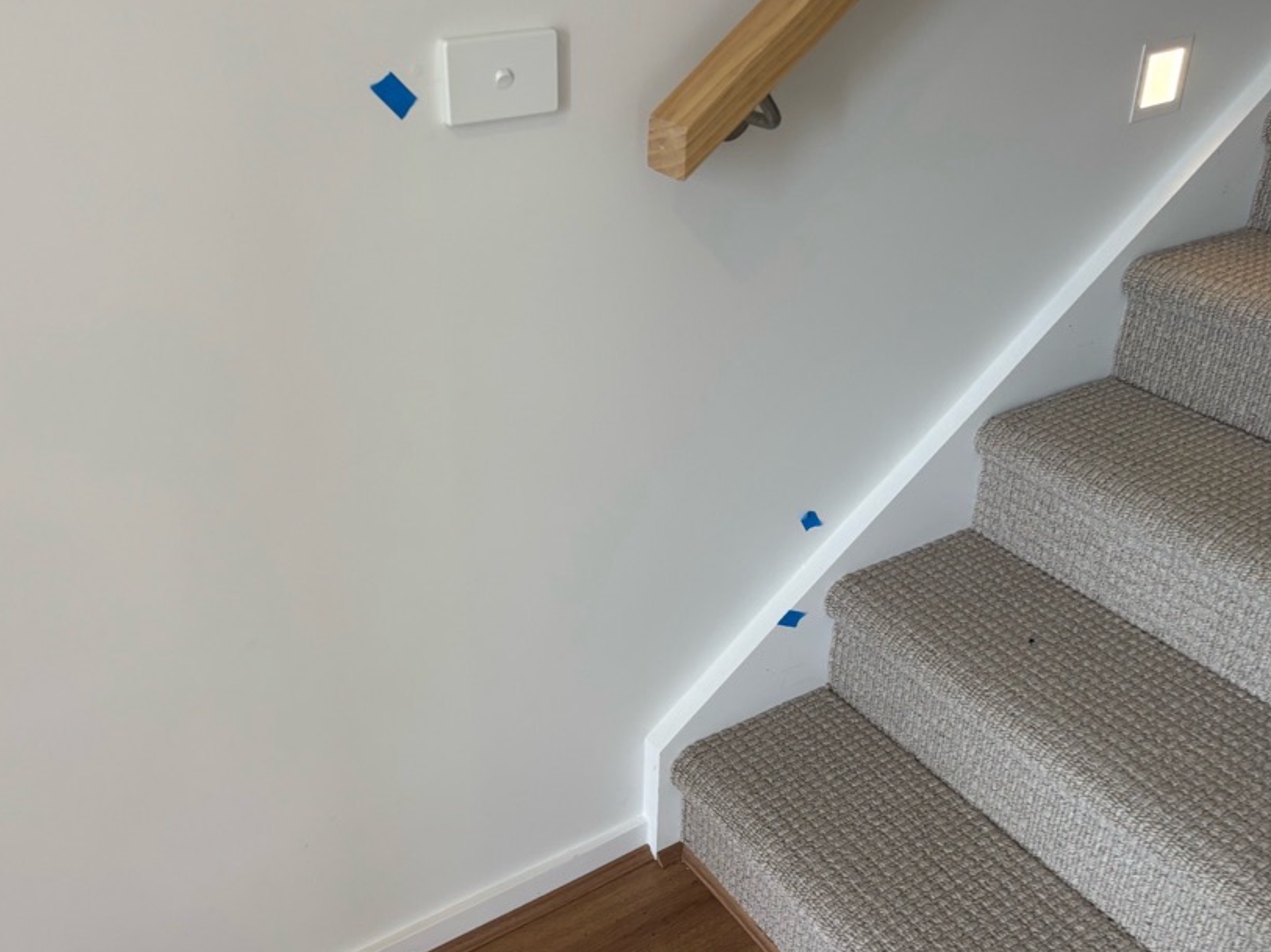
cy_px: 446
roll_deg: +2.0
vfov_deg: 44.1
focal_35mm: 32
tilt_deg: -27.0
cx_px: 572
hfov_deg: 56.7
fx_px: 1174
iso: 80
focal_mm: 5.96
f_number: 1.6
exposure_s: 1/100
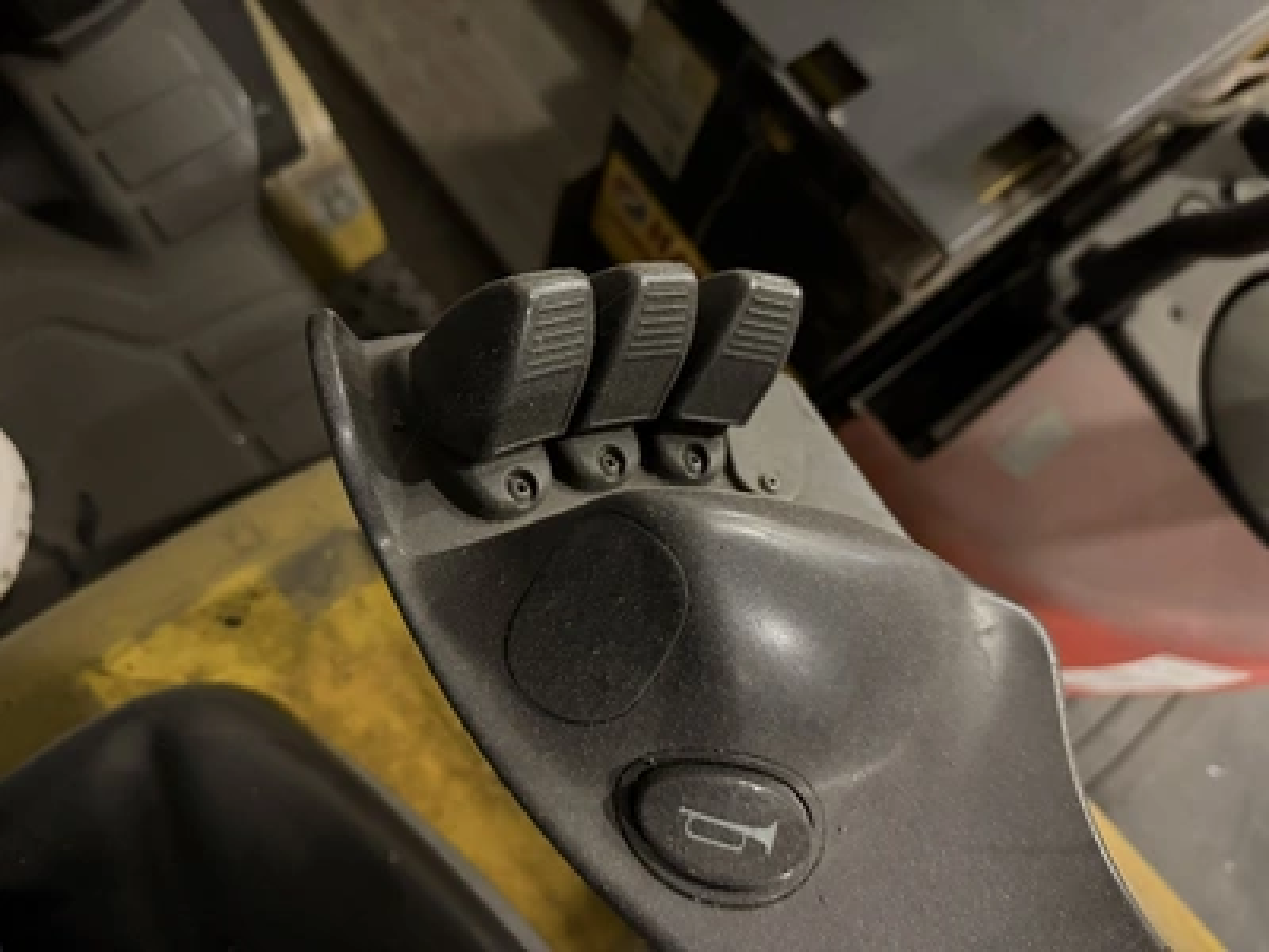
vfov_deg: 56.8
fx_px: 880
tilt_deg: -72.6
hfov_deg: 71.6
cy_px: 476
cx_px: 634
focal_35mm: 24
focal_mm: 6.76
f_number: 1.78
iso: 1600
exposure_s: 1/30
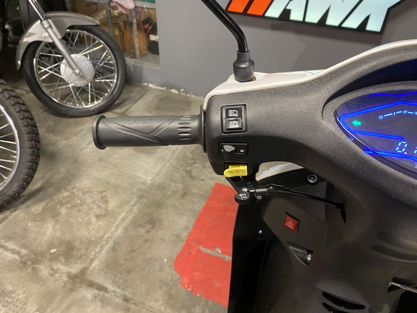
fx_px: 313
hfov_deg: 67.3
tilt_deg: -40.4
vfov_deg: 53.1
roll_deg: -0.9
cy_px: 156
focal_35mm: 26
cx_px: 208
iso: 320
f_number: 1.8
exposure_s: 1/50
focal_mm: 4.25
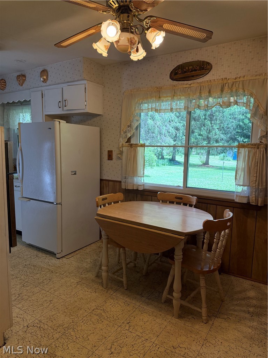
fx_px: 248
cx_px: 134
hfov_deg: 56.8
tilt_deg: -7.2
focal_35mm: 24
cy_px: 179
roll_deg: -1.4
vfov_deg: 71.6
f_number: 1.78
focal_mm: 6.76
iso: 200
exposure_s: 1/240
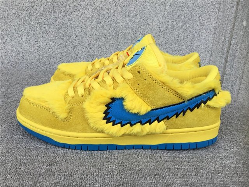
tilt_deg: -20.9
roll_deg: -2.8
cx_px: 124
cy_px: 94
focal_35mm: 31
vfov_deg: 45.4
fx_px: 223
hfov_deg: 58.4
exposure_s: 1/431
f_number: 2.4
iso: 25
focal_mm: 3.3
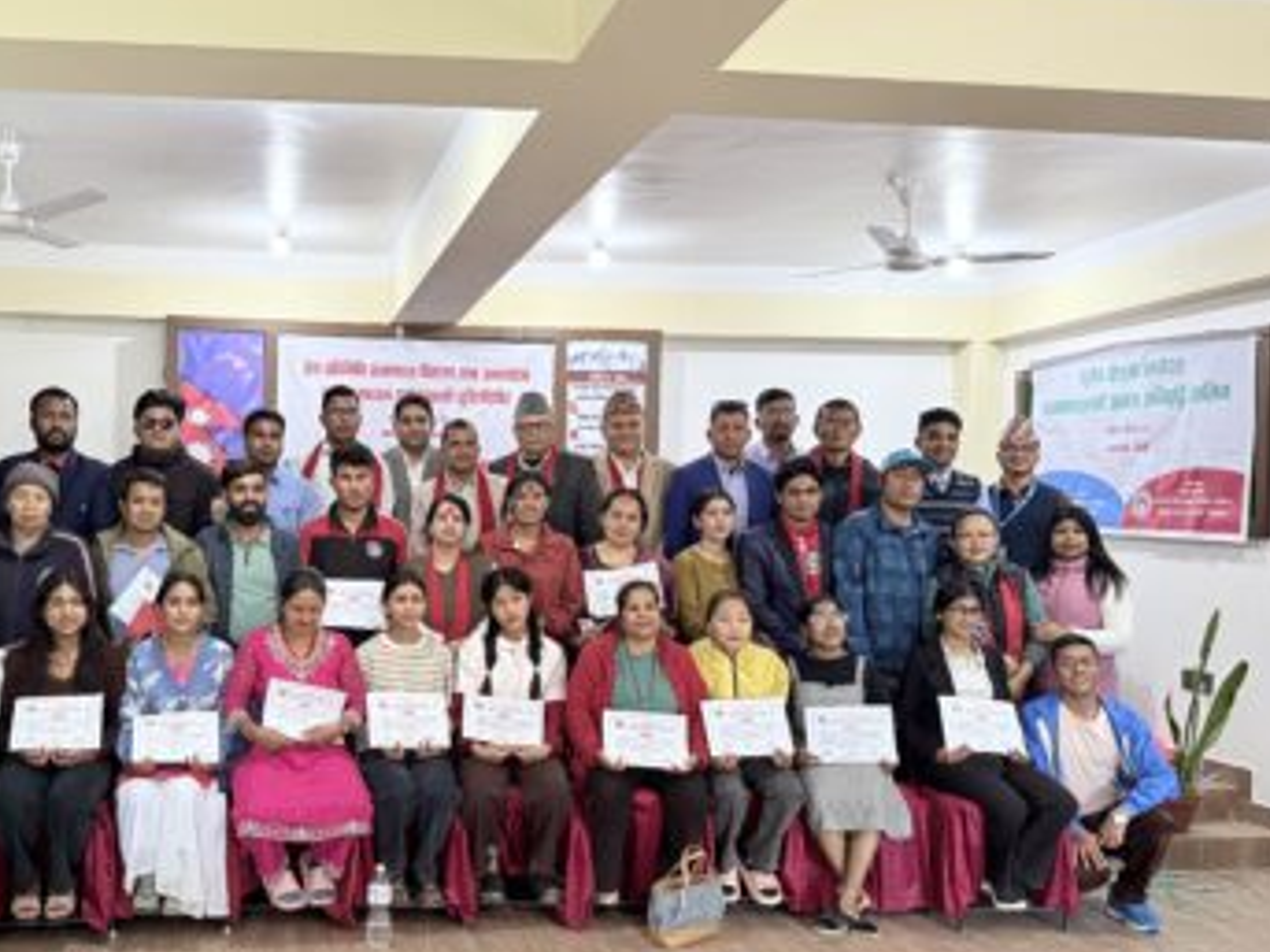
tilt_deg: -0.5
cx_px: 381
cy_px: 546
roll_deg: -1.4
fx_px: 1284
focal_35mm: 35
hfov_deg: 51.2
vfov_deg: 40.6
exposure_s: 1/60
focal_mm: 6.76
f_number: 1.78
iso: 500
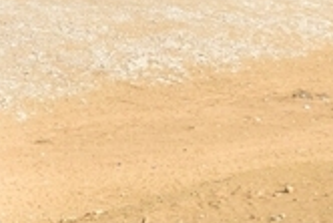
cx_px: -225
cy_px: -53
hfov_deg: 9.7
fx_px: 1879
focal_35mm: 203
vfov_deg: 6.7
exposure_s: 1/1250
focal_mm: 22
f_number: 3.8
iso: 100
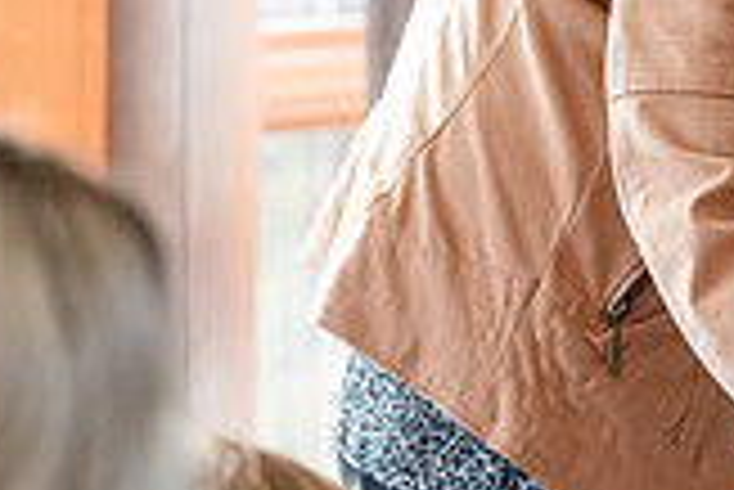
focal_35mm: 398
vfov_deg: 3.5
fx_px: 8122
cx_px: 950
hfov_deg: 5.1
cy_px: 65
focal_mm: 110
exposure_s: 1/1000
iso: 3200
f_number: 3.5
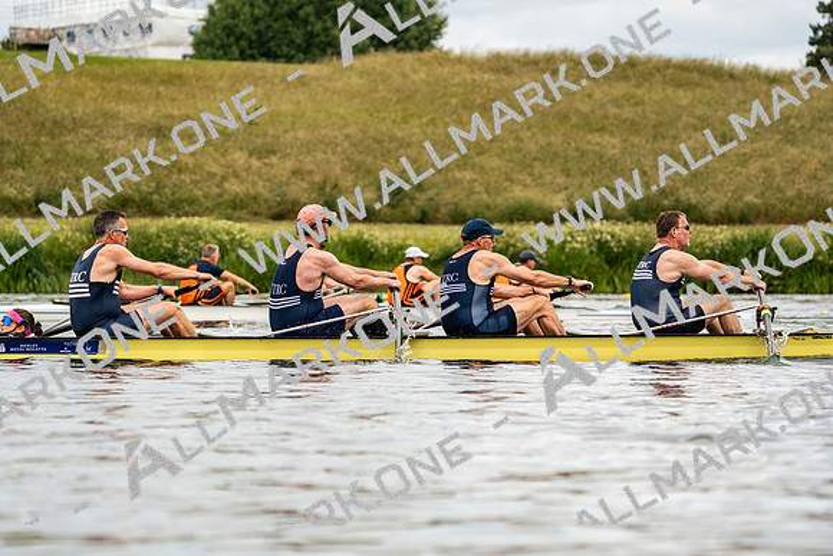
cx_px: 416
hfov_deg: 8.7
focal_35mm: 236
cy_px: 278
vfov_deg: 5.8
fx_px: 5462
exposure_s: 1/2000
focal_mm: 236
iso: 250
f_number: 6.3
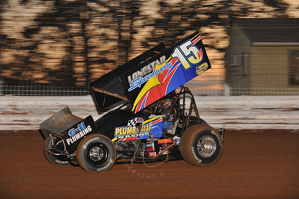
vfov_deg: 11.4
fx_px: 996
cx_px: 150
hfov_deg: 17.1
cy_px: 100
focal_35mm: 120
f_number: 6.3
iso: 640
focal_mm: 120
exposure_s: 1/320
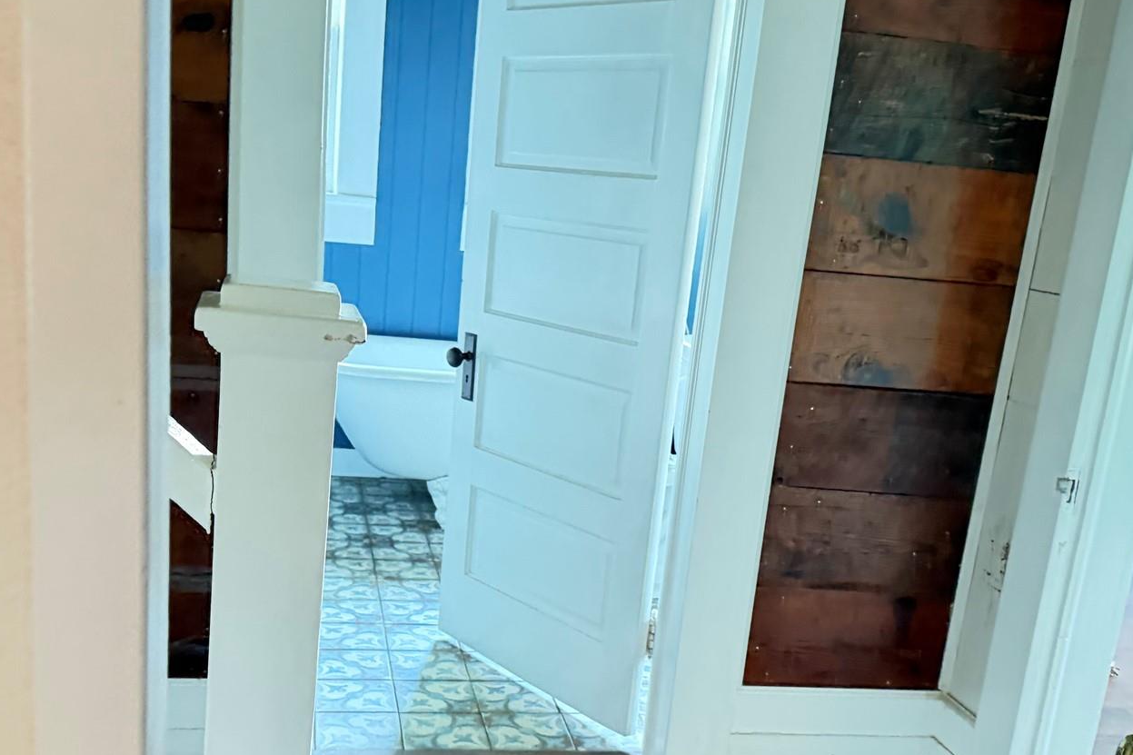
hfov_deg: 47.4
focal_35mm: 41
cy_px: 526
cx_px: 530
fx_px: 1290
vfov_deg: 32.2
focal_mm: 6.76
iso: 1000
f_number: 1.78
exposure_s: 1/39
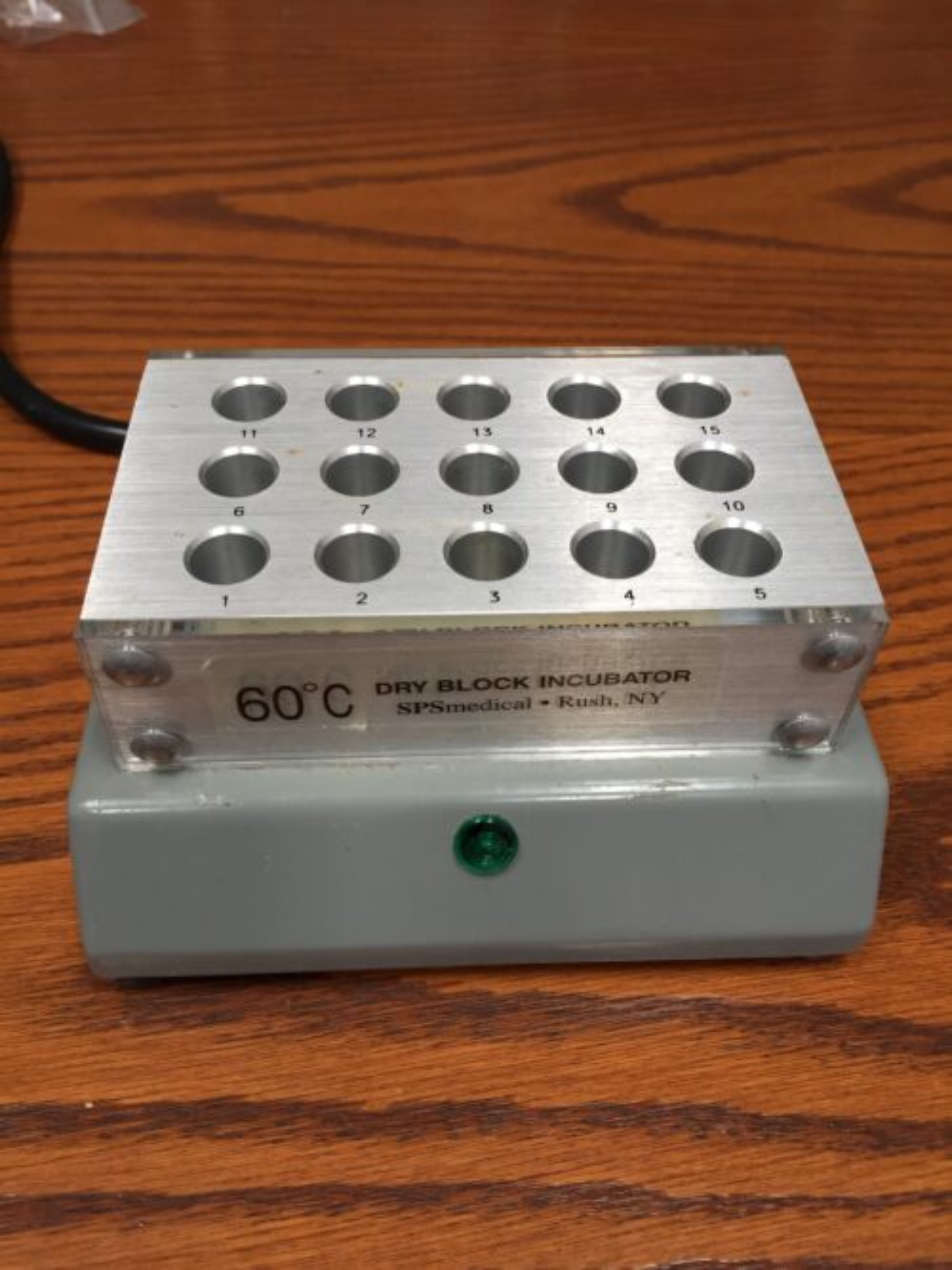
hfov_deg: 48.2
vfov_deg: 61.7
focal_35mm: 29
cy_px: 635
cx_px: 476
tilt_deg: -46.3
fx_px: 1064
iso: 64
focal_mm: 4.15
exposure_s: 1/30
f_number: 2.2
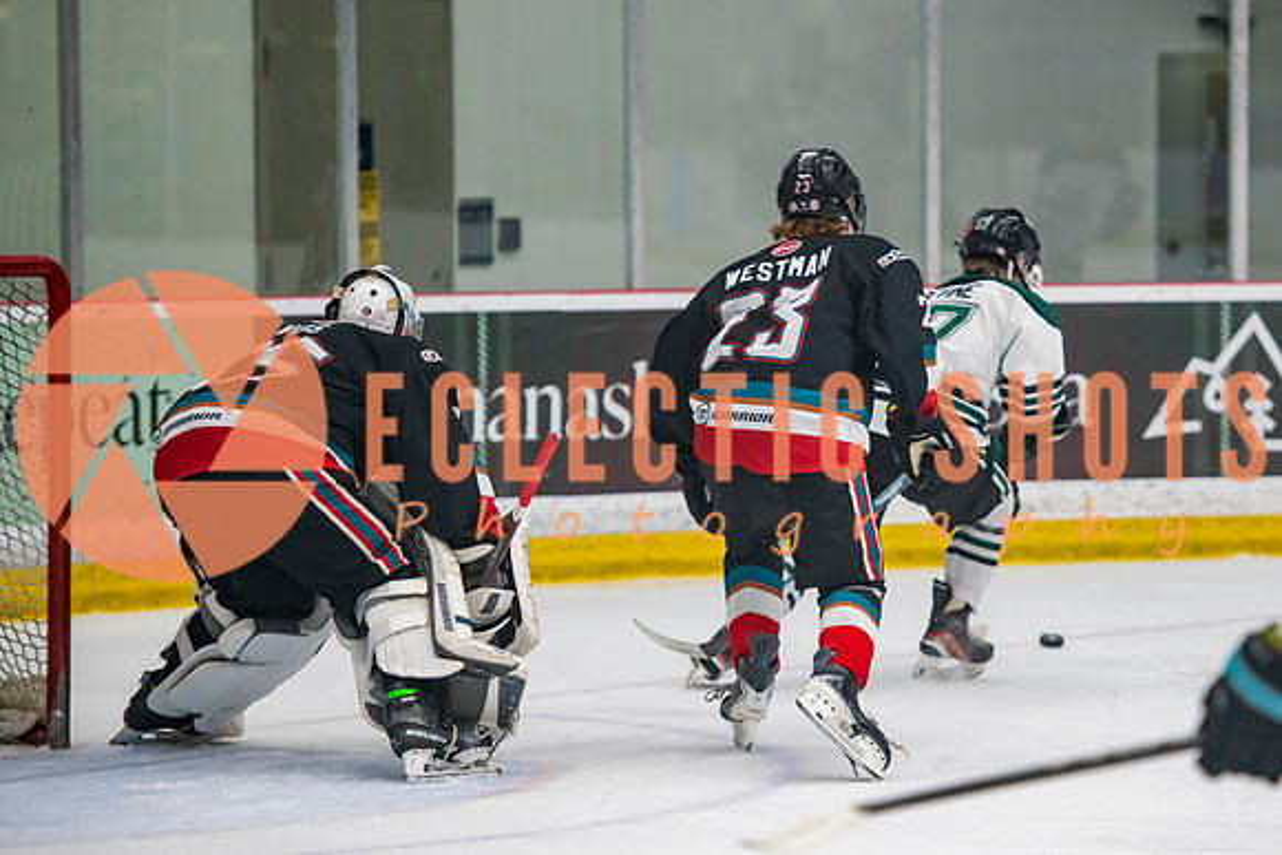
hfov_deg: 10.2
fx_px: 7156
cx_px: 859
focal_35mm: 201
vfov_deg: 6.8
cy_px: 428
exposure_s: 1/640
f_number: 3.2
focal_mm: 150
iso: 2000
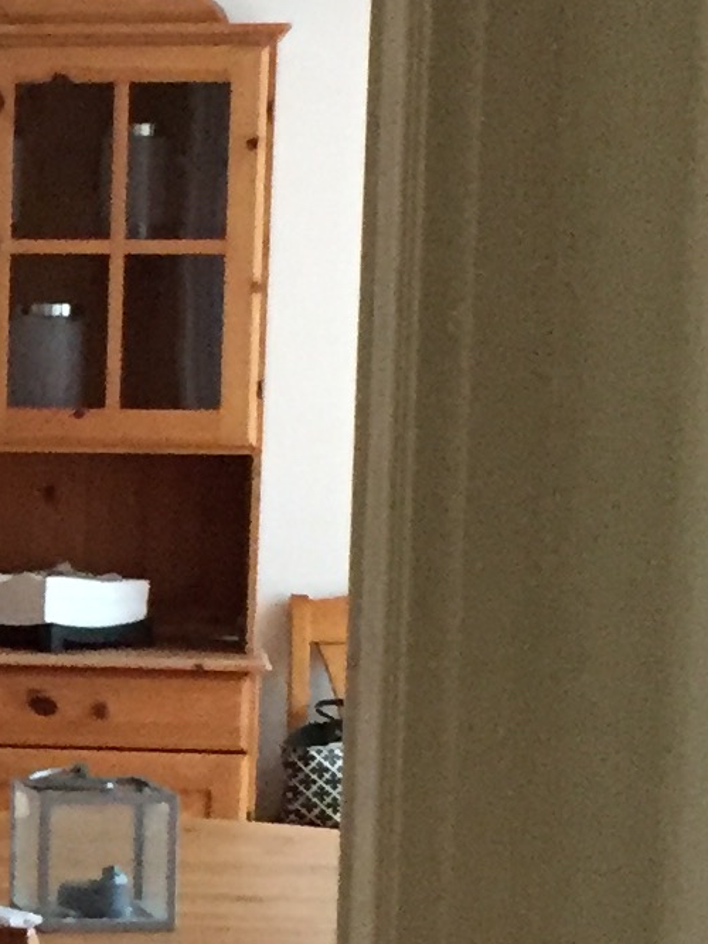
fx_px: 3874
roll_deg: +0.5
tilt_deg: -4.8
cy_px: 668
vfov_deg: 13.9
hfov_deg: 9.8
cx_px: -683
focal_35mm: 142
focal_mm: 4.15
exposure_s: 1/25
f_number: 2.2
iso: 250
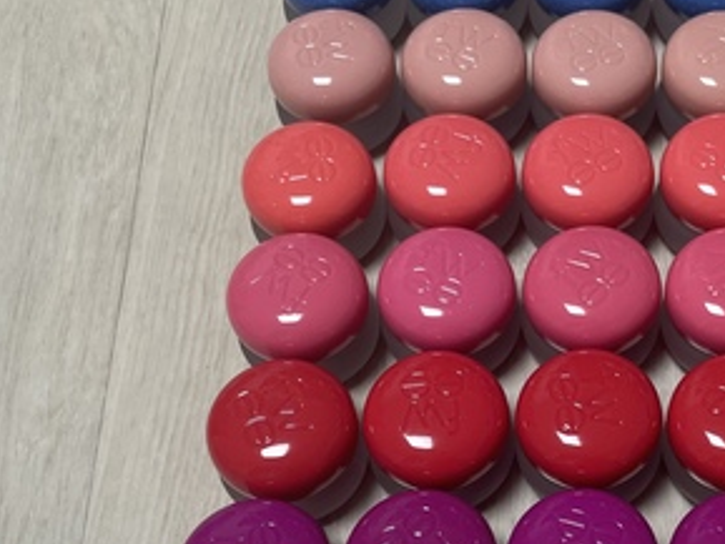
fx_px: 1131
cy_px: 379
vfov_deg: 26.8
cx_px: 585
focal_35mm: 54
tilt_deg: -62.5
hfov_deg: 34.4
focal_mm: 4.2
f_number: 1.6
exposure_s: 1/60
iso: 80
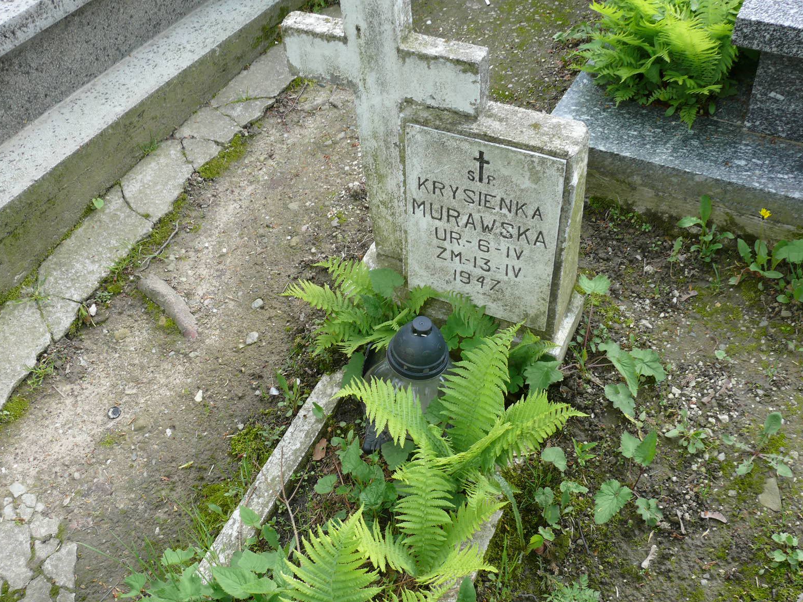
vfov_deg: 39.7
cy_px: 301
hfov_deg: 51.4
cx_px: 407
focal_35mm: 36
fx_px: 835
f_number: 4
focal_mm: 7.4
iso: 100
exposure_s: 1/100
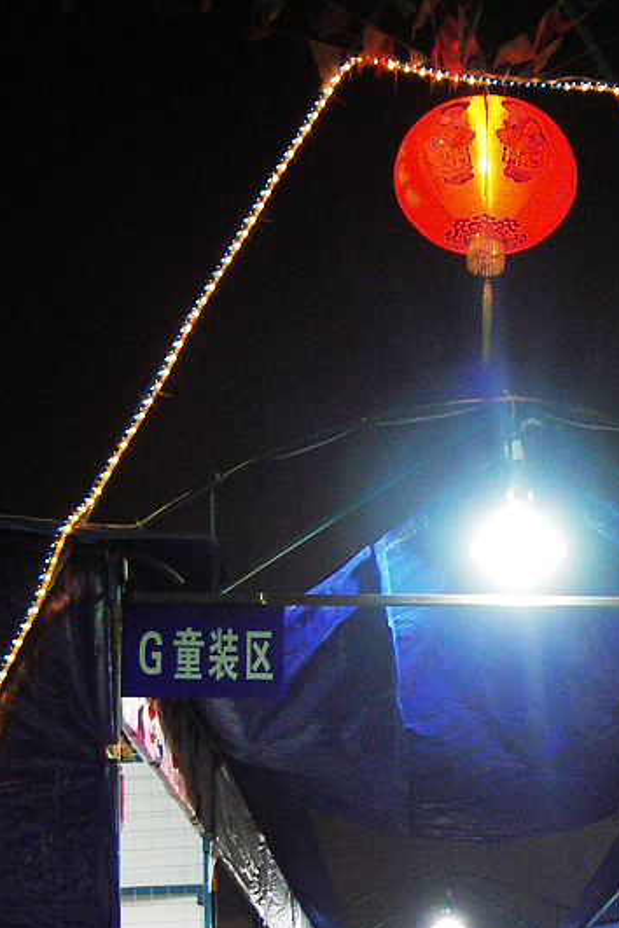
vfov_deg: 29.3
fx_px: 1728
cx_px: 559
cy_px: 771
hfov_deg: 19.9
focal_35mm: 67
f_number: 3.3
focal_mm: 6.3
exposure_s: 1/4
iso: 160
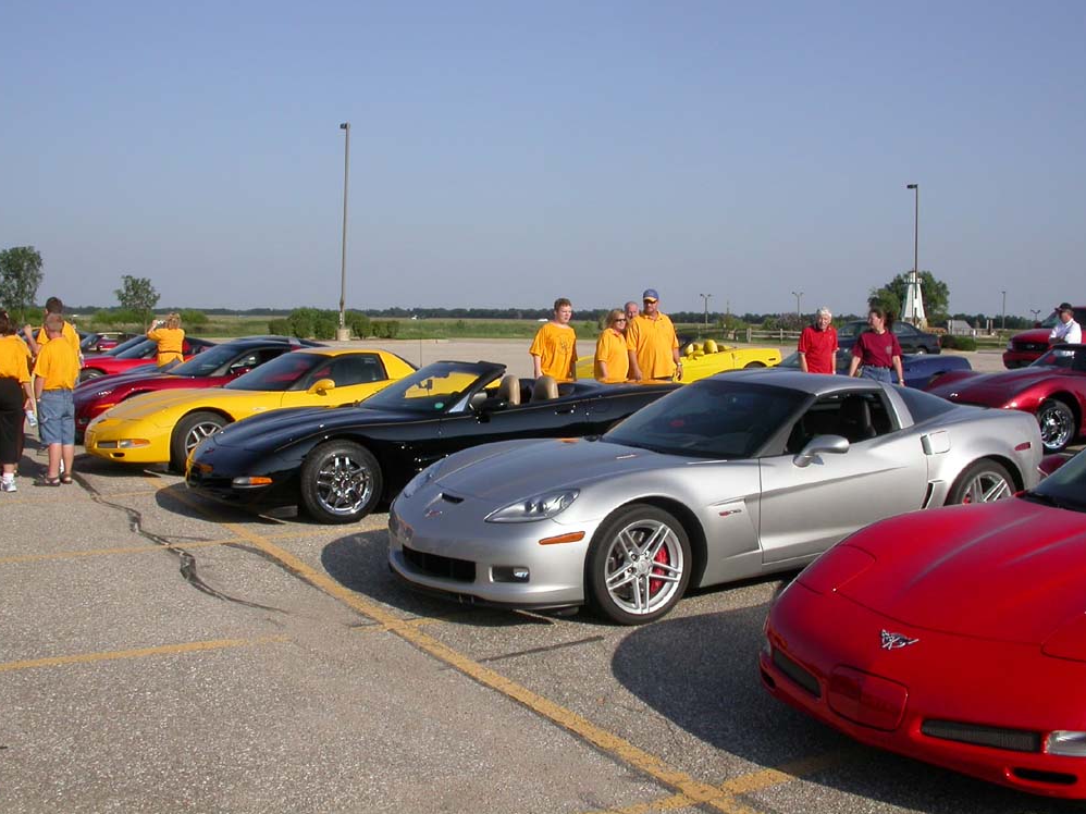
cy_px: 398
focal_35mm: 39
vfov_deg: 36.8
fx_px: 1223
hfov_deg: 47.9
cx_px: 544
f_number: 7.5
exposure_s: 1/378
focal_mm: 7.85
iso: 100
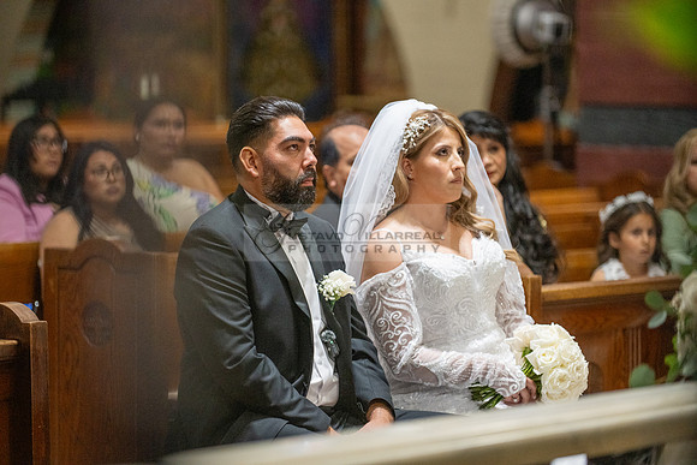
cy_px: 232
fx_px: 3389
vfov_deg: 7.9
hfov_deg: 11.7
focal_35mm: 175
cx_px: 348
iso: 3200
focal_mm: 175
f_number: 2.8
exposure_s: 1/320
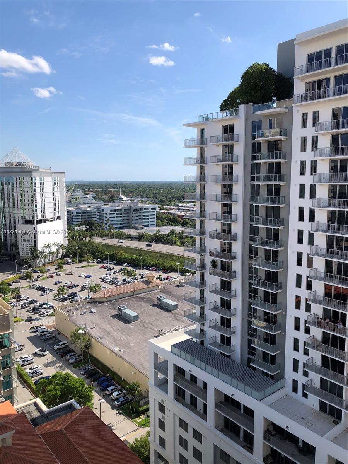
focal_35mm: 28
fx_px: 375
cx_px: 174
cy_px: 232
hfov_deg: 49.7
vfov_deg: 63.4
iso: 20
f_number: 1.8
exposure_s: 1/2208
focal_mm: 3.99
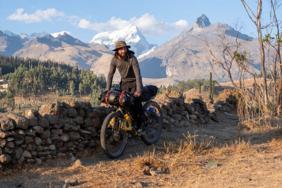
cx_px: 141
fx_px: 791
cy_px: 94
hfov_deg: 20.2
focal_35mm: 101
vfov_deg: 13.6
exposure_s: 1/100
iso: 800
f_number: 14
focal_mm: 67.1
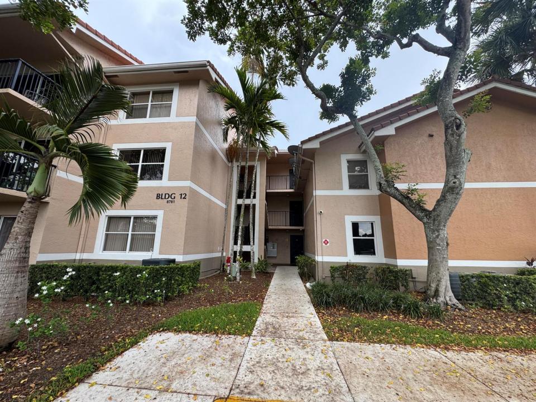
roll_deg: -0.9
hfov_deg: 102.1
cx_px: 268
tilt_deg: +11.9
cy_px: 201
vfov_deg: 85.7
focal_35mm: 14
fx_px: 217
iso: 40
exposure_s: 1/212
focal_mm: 2.22
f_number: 2.2
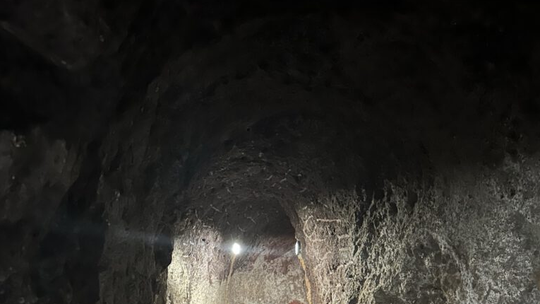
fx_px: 501
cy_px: 358
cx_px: 270
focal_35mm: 35
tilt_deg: -9.8
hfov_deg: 56.6
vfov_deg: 29.3
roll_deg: -0.1
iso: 2000
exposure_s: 1/9
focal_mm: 6.86
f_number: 1.78
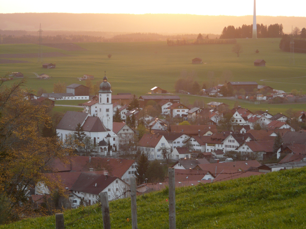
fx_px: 1680
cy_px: 114
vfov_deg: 7.8
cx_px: 153
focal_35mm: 190
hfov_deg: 10.4
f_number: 5
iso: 100
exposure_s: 1/60
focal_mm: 31.3
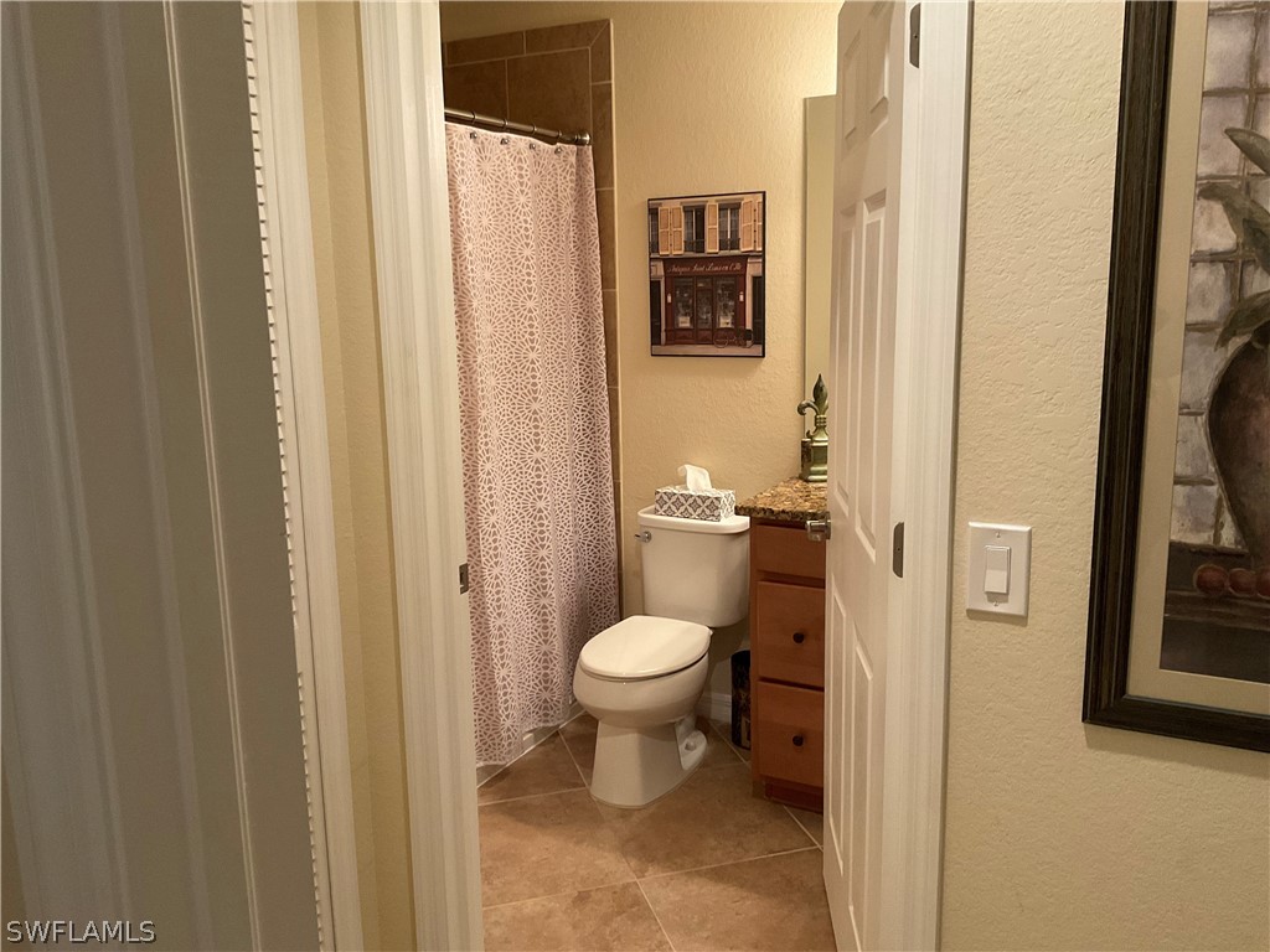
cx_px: 635
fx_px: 1064
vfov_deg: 48.2
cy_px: 476
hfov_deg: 61.7
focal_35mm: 29
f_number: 1.8
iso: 160
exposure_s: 1/60
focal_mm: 3
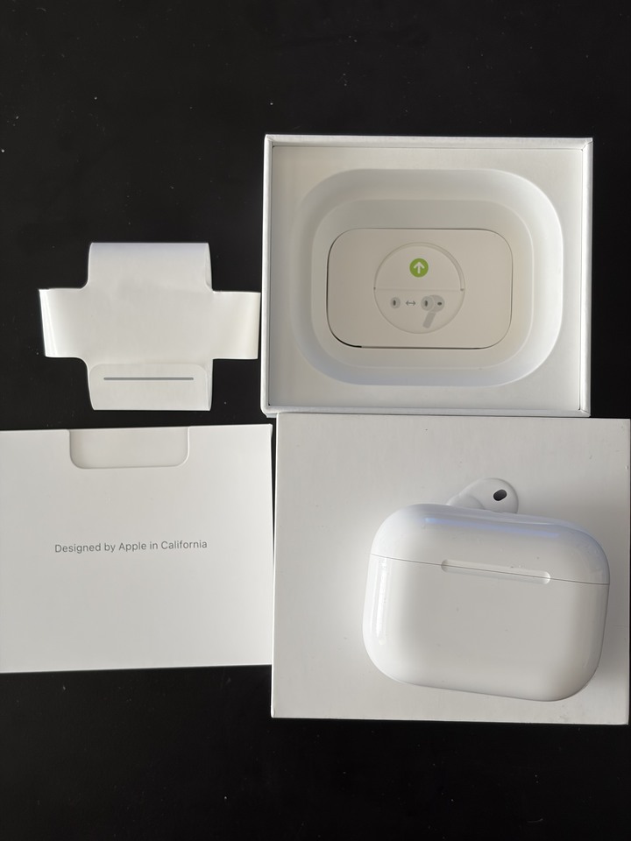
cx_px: 316
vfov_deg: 36.8
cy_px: 420
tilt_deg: -87.6
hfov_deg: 28.0
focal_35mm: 52
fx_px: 1264
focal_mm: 5.96
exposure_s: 1/60
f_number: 1.6
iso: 80
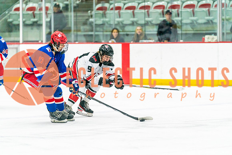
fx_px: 1505
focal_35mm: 234
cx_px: 115
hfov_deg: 8.8
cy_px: 94
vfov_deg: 5.9
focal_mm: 179
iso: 3200
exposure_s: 1/1000
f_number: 2.8
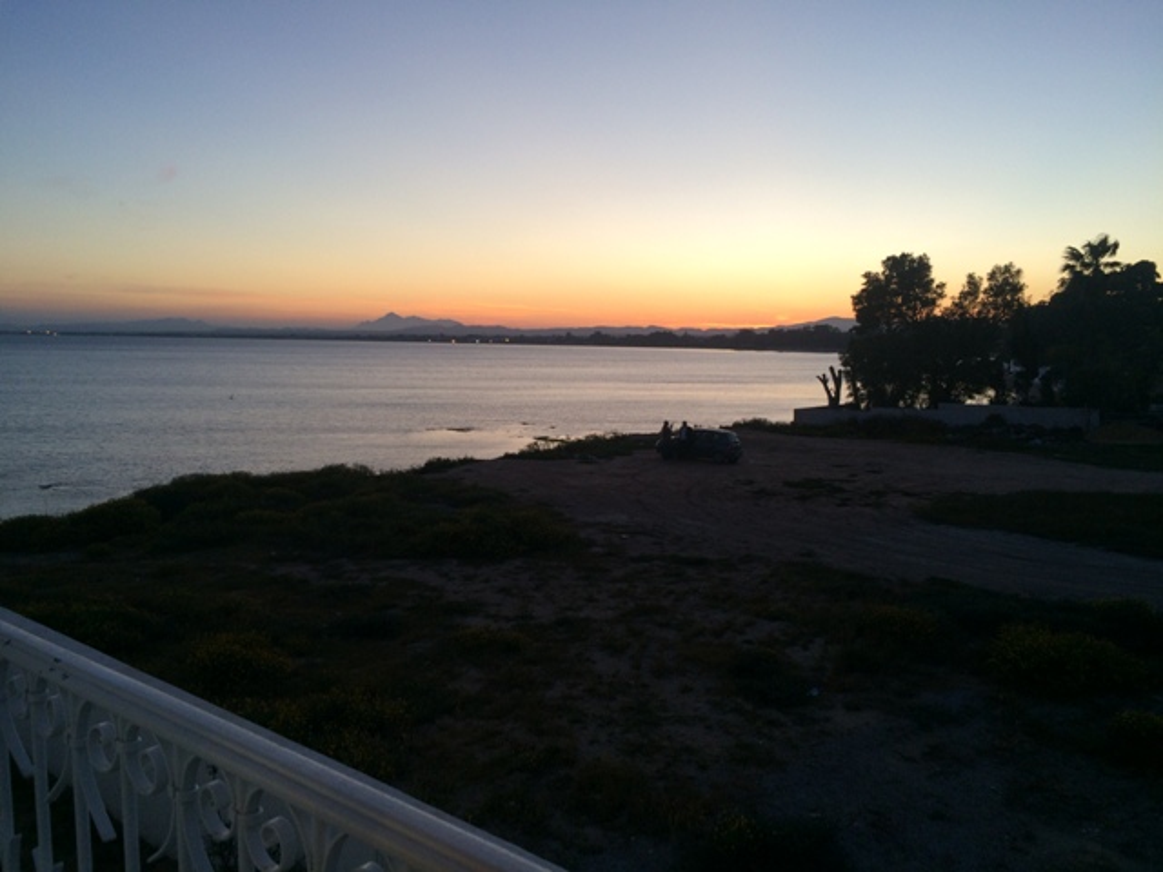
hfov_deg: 61.7
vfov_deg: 48.2
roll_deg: +0.4
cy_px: 436
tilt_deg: -5.9
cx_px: 582
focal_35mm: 29
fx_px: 974
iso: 40
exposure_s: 1/50
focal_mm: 4.15
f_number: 2.2
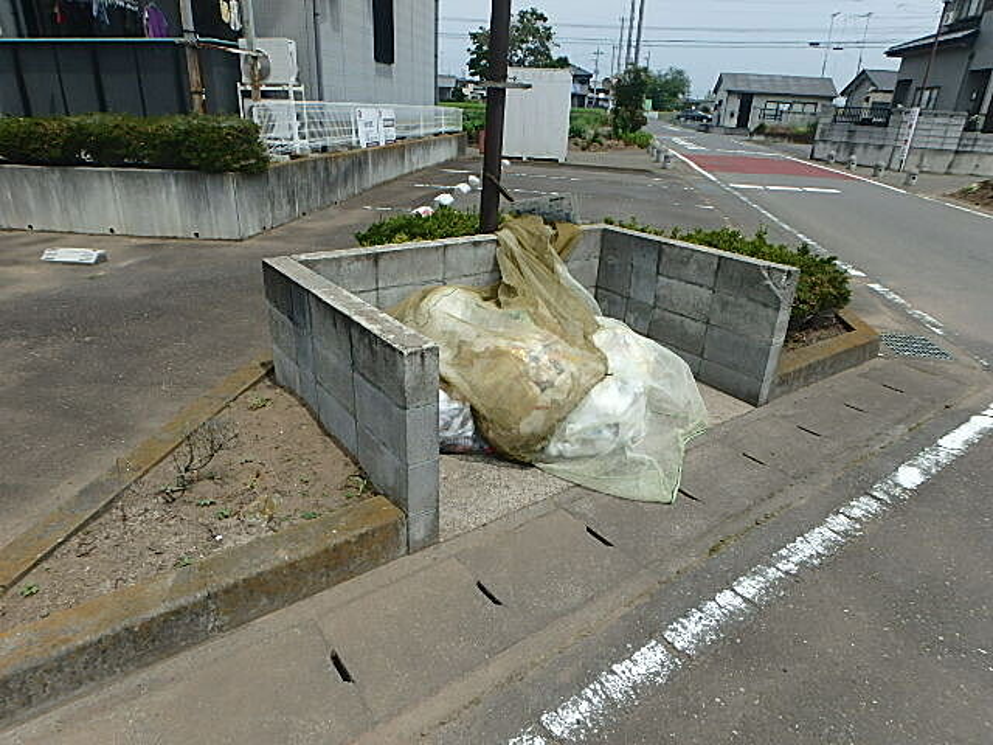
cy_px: 372
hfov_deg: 79.0
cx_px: 496
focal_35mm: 21
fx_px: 602
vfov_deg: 63.4
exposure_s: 1/500
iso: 125
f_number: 6
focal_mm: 3.7
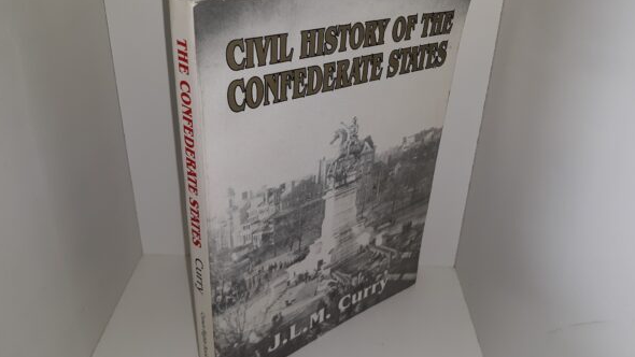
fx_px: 522
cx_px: 318
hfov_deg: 62.6
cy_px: 185
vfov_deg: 37.8
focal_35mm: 31
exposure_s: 1/304
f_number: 1.7
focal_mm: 3.7
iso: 40
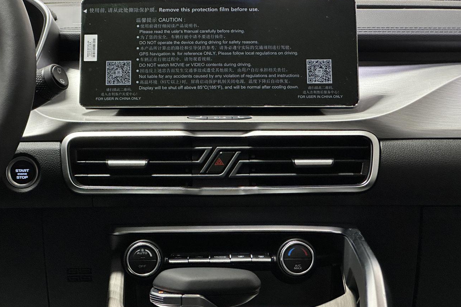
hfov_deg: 22.9
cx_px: 213
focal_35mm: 89
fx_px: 1140
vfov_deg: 15.4
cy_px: 131
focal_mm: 9
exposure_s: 1/34
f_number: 2.8
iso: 640
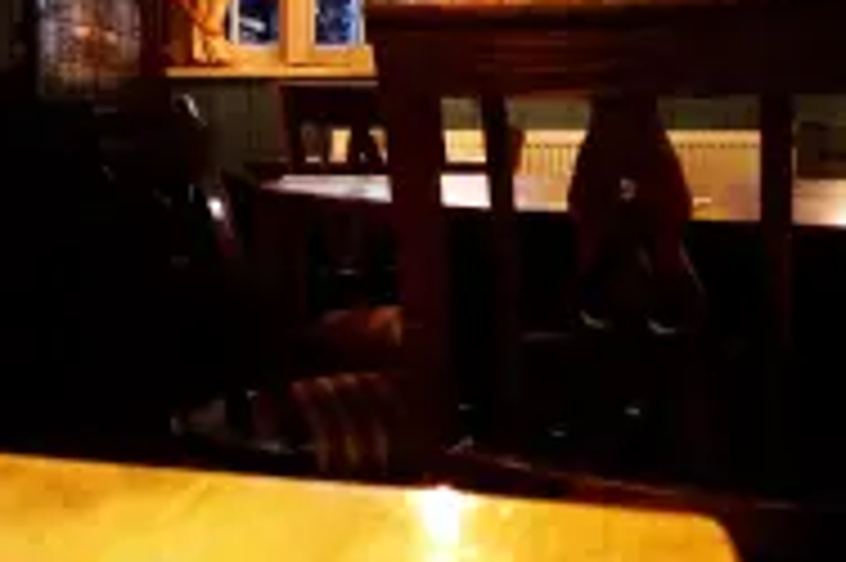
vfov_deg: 21.8
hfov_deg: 31.7
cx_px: 189
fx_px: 1456
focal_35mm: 62
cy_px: 175
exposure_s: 1/14.3
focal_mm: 3.54
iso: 2009
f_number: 2
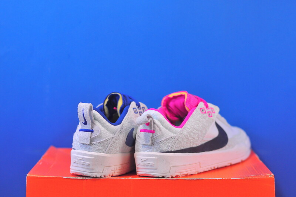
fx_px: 616
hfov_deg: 27.0
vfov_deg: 18.1
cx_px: 148
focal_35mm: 75
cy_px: 98
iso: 250
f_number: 2.5
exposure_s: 1/320
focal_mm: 50
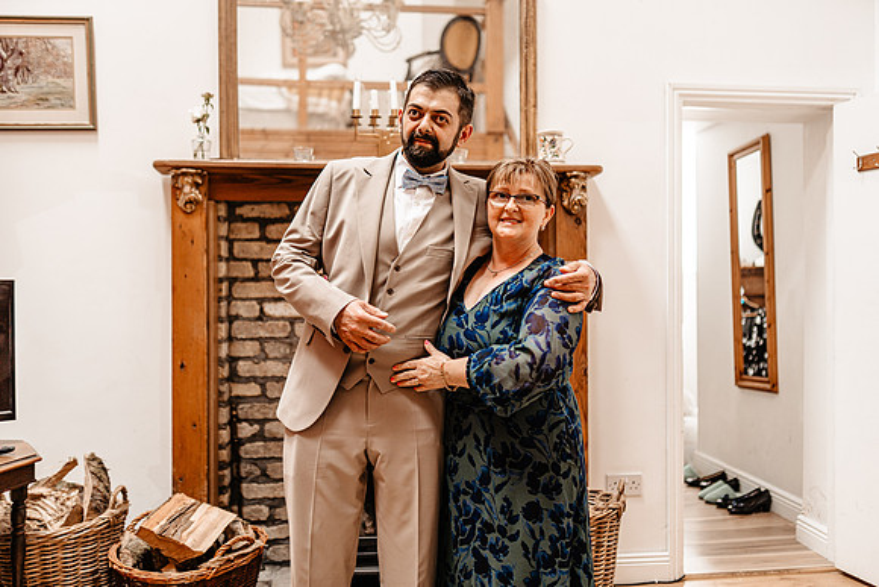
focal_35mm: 35
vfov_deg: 37.9
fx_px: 855
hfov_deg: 54.4
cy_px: 294
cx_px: 440
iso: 250
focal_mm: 35
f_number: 1.4
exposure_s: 1/200
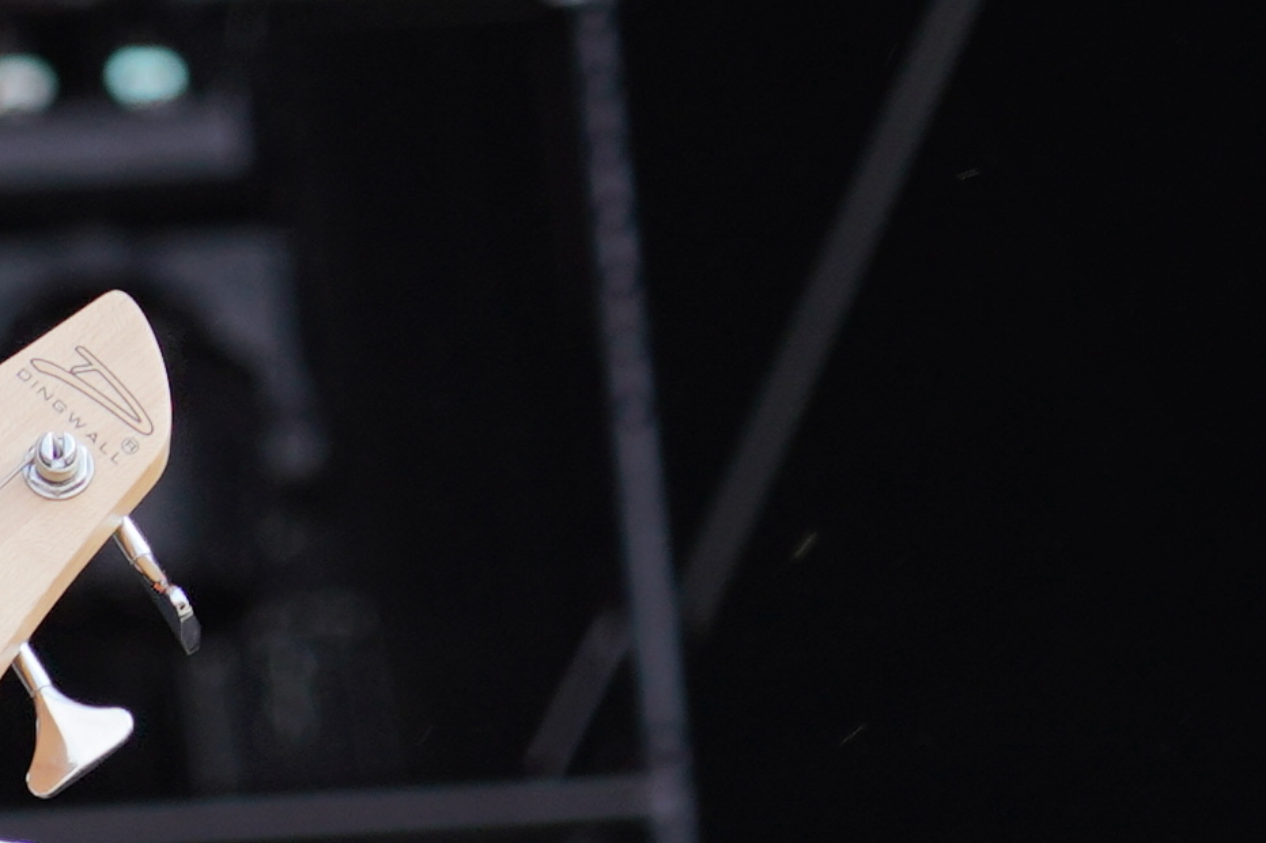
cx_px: -1735
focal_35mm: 677
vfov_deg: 2.0
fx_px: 23798
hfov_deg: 3.0
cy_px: 1875
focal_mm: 105
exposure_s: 1/200
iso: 100
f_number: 4.5
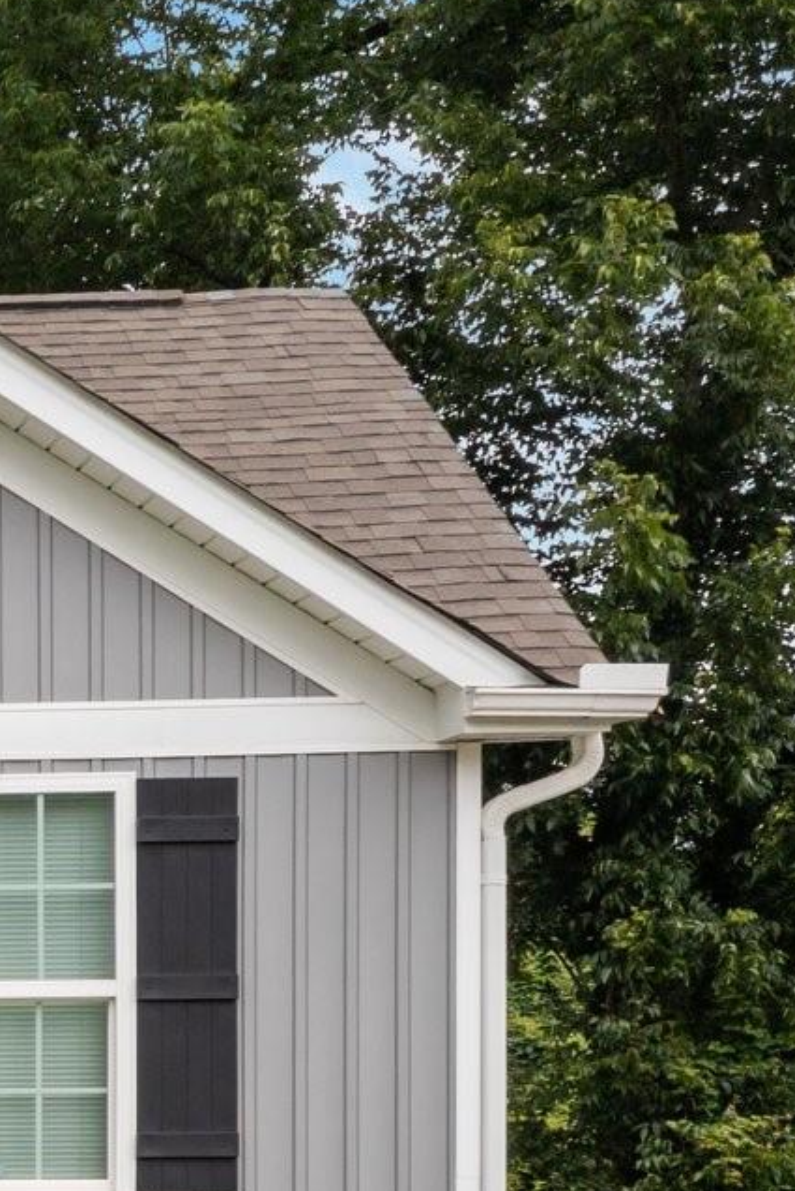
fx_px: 2979
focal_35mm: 90
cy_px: 1219
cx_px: -782
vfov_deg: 21.7
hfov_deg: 13.2
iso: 100
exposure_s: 1/320
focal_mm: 10.26
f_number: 5
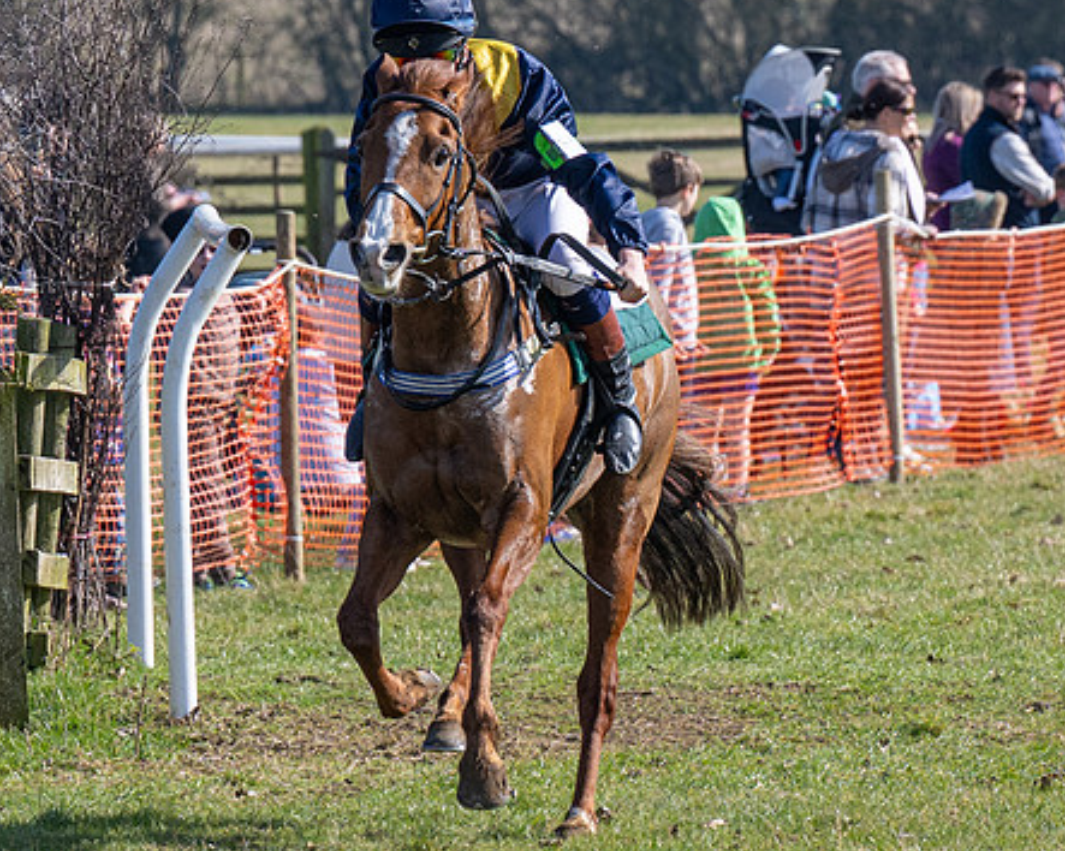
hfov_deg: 3.5
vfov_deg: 2.8
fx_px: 17580
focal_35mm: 558
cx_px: 422
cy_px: 309
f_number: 5
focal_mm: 145
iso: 200
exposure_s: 1/1000
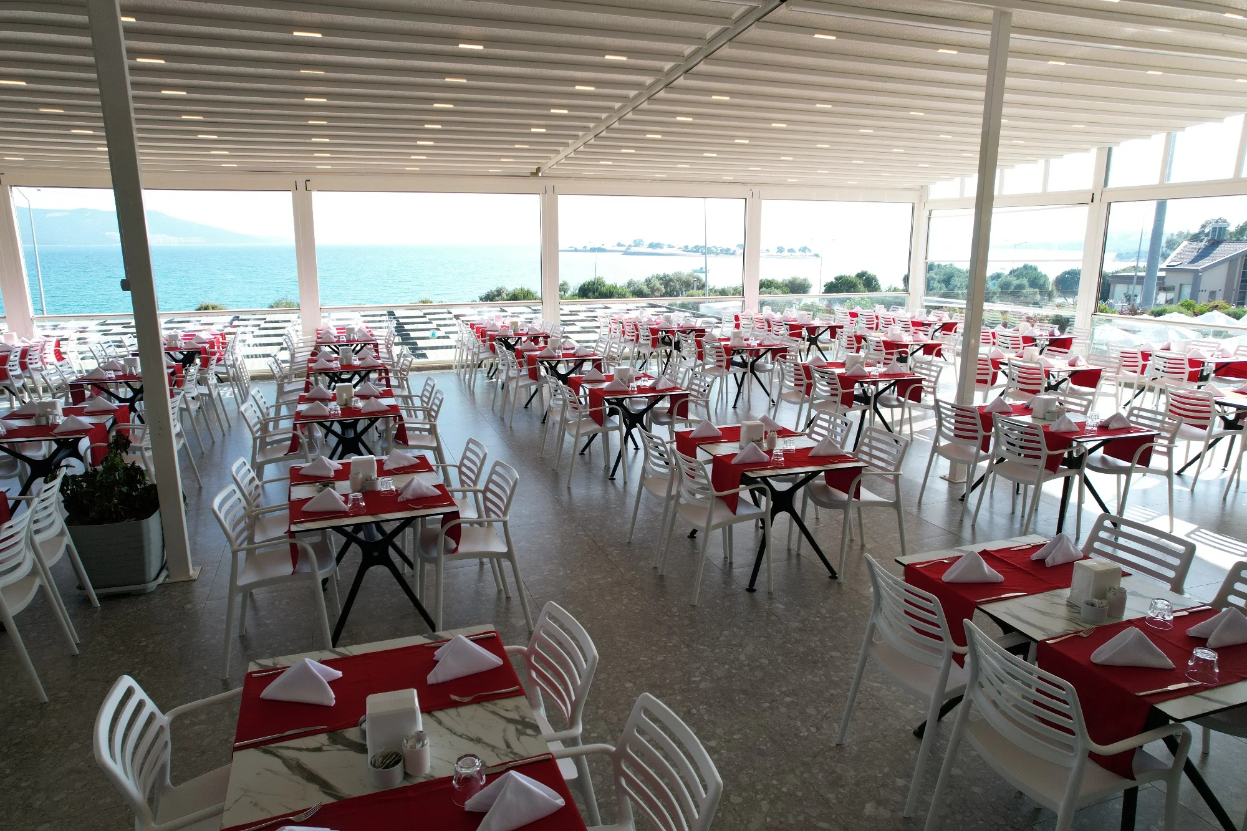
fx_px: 762
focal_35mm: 22
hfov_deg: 78.6
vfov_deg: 57.2
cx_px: 624
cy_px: 416
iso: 100
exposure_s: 1/500
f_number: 2.8
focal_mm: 8.38
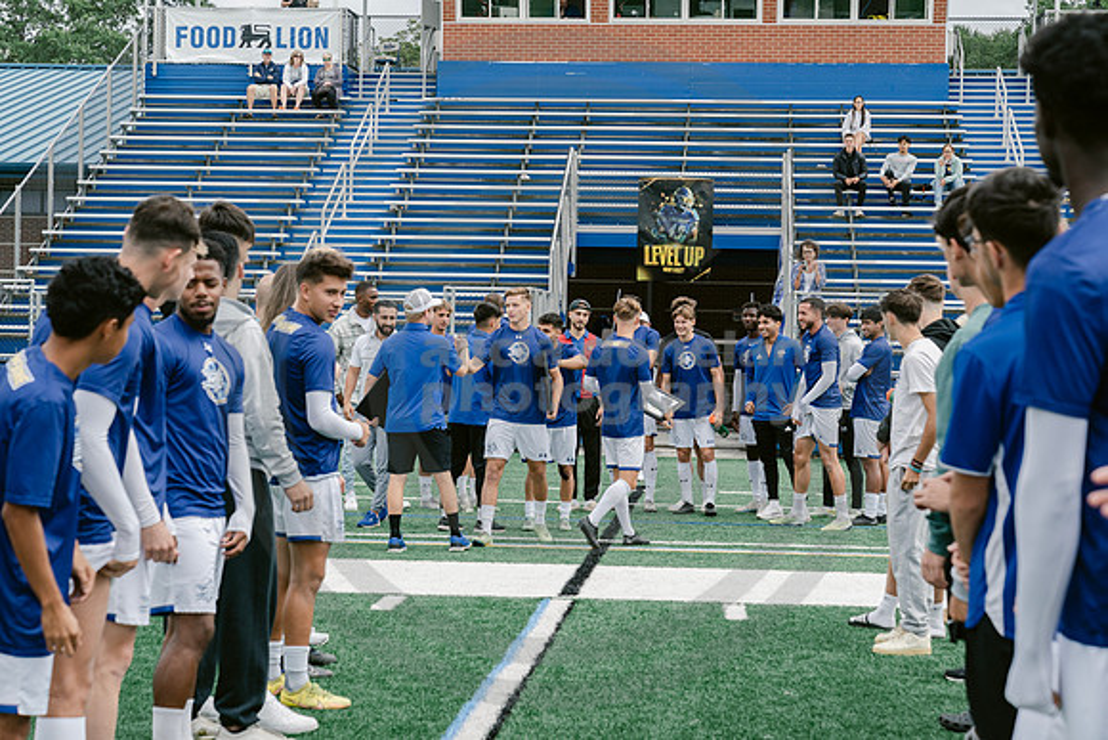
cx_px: 554
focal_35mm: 70
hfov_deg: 28.8
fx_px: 2155
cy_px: 370
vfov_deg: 19.5
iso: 400
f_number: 5.6
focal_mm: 70
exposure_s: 1/500
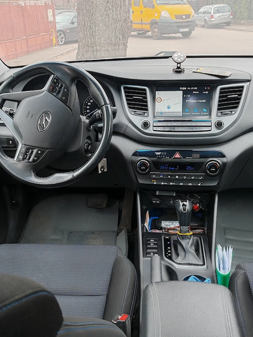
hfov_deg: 40.7
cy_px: 168
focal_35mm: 35
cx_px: 126
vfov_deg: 52.6
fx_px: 341
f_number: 2
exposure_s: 1/130
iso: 64
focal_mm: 6.83
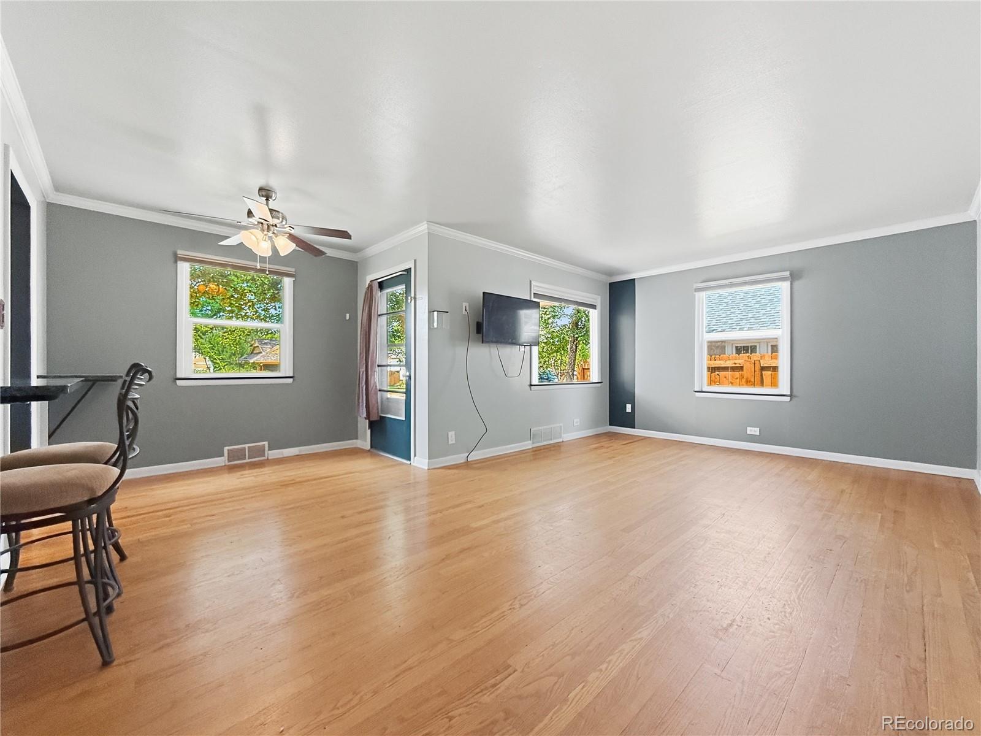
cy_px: 368
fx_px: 397
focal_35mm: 14
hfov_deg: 102.1
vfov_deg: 85.7
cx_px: 490
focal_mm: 2.2
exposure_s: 1/120
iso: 200
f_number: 2.2
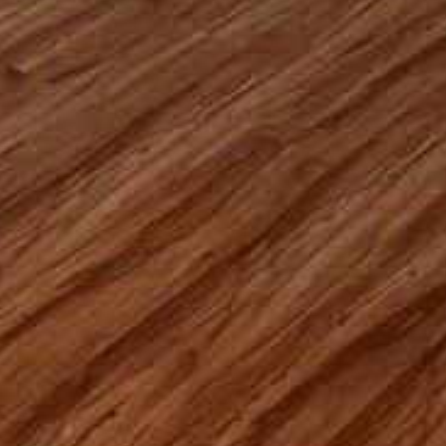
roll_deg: +2.3
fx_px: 1735
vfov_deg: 11.1
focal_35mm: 119
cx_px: 251
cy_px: -765
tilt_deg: -3.7
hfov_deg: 14.6
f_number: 1.78
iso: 200
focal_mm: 6.76
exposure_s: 1/109
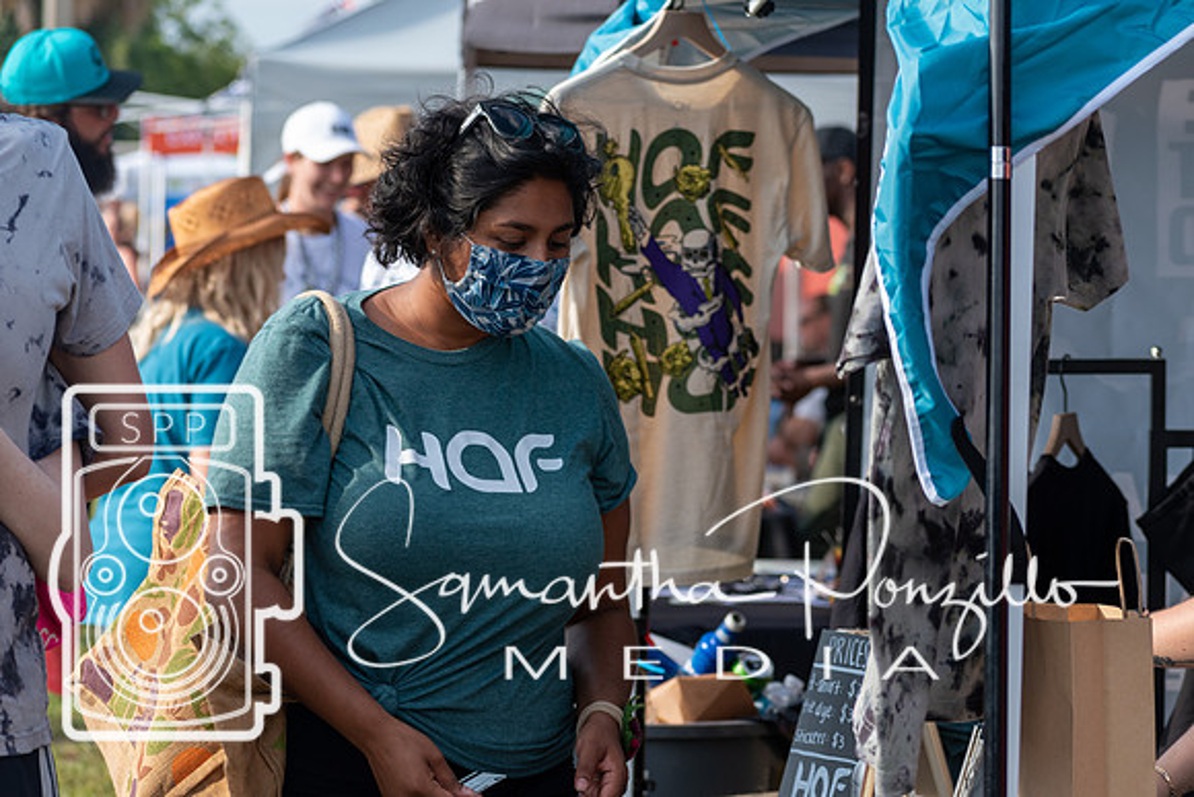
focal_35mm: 165
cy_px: 398
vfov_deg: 8.3
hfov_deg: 12.4
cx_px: 597
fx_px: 5474
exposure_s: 1/500
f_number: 5.6
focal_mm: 110
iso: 200
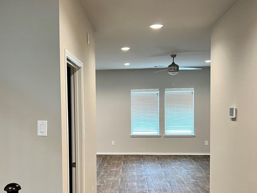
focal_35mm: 42
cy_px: 123
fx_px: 312
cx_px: 100
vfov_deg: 34.1
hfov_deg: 44.5
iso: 160
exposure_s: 1/60
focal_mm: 5.7
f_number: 1.5
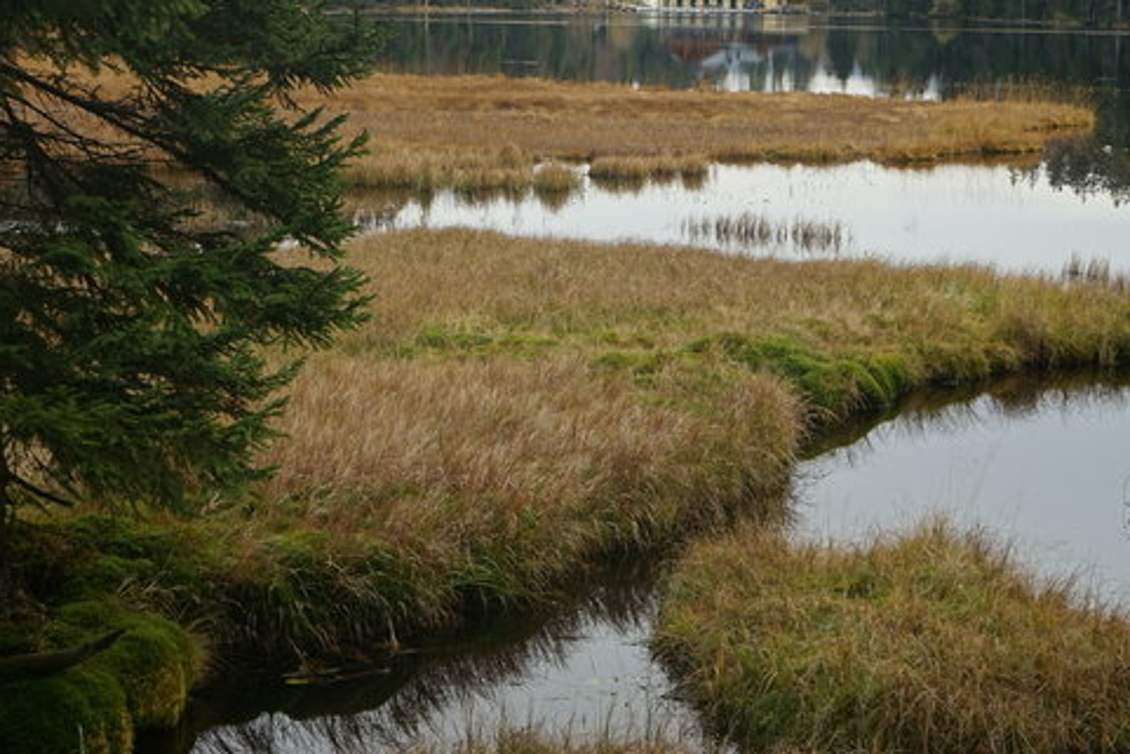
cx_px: 660
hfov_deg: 30.0
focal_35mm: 67
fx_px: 2104
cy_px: 264
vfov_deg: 20.3
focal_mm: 46
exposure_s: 1/100
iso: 100
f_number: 7.1
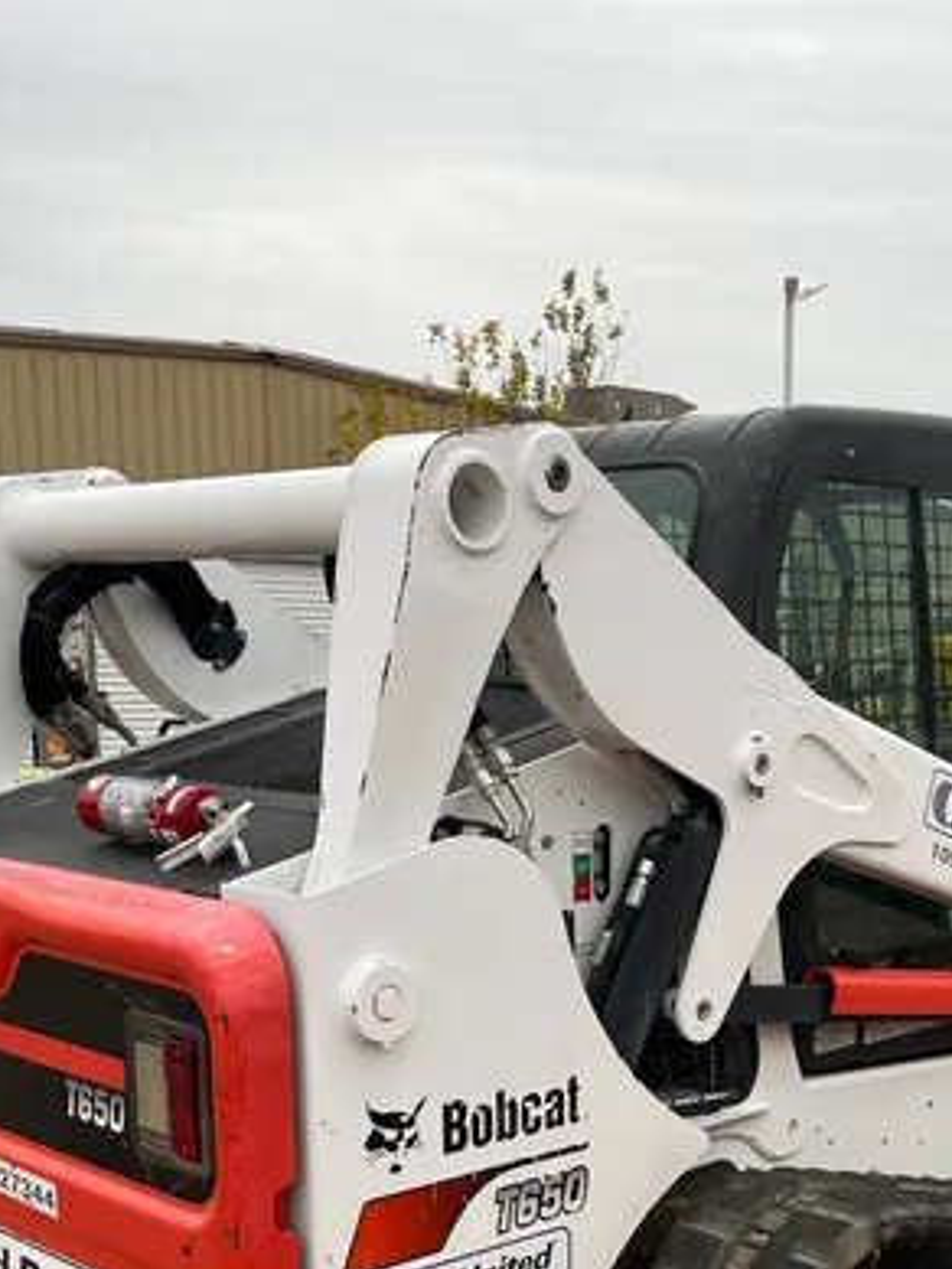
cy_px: 1062
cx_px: 655
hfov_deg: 29.4
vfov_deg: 37.2
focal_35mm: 49
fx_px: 1796
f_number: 1.6
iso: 32
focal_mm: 5.1
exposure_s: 1/122
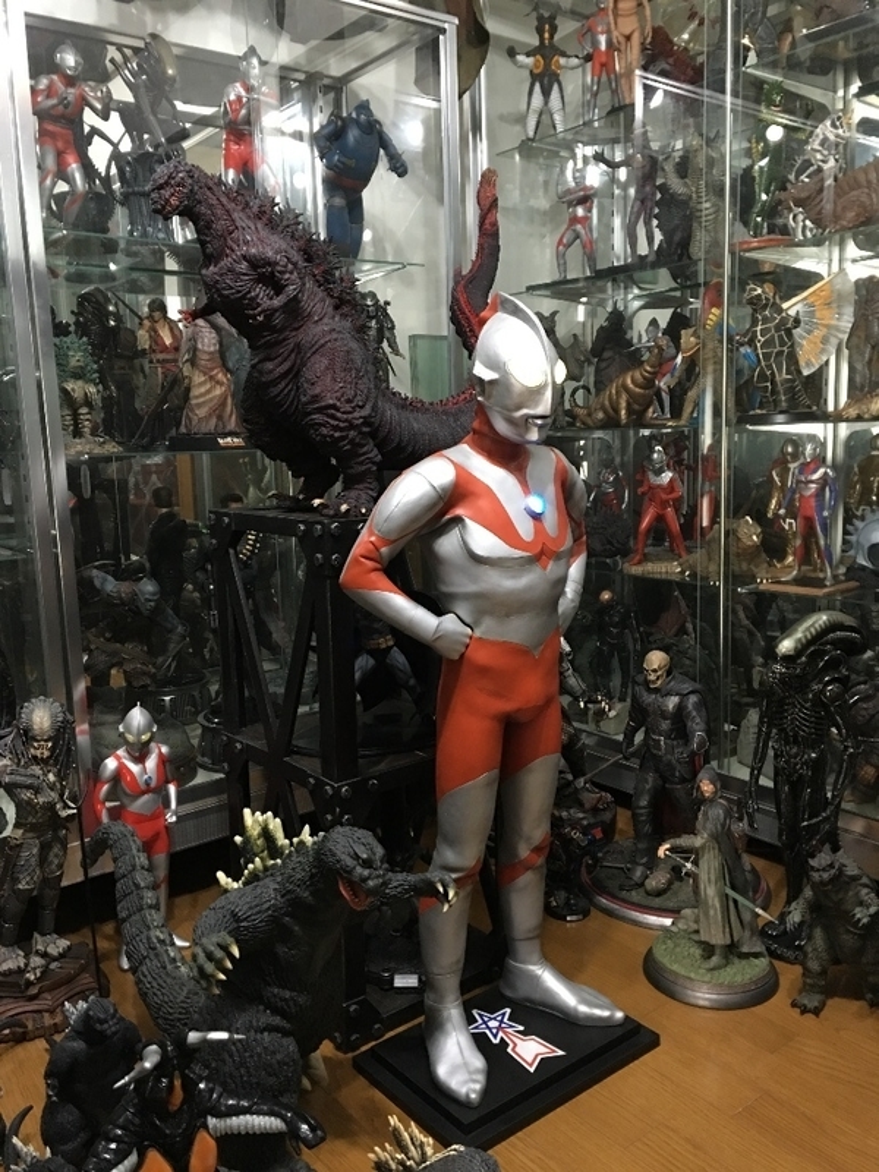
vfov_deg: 61.7
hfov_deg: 48.2
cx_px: 440
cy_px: 586
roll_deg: +2.4
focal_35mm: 29
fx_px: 982
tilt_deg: -8.5
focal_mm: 4.15
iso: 64
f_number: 2.2
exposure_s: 1/4
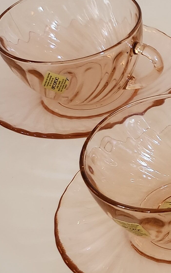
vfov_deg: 22.5
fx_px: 678
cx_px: 323
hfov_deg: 12.8
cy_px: 212
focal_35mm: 91
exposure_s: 1/49
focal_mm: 5
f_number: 1.8
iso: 250
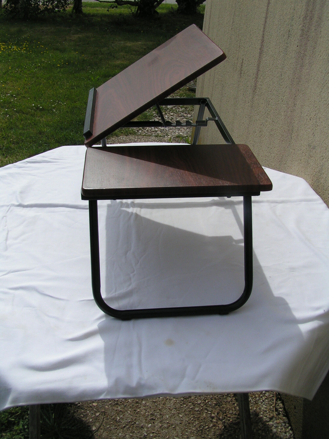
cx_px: 164
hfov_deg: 37.7
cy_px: 220
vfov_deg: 49.0
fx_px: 482
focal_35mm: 38
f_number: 5.6
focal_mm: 5.8
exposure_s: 1/640
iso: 50
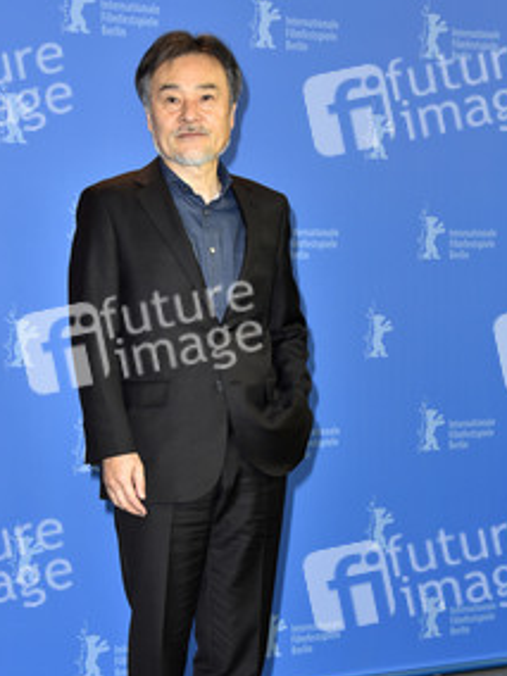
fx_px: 1640
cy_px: 457
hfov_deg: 17.6
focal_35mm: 84
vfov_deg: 23.2
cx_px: 209
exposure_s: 1/125
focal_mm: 62
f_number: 5.6
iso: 640
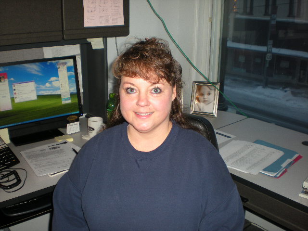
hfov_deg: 49.0
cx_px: 154
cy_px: 116
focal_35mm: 38
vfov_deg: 37.7
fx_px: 338
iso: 110
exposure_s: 1/30
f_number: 3.1
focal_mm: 6.3
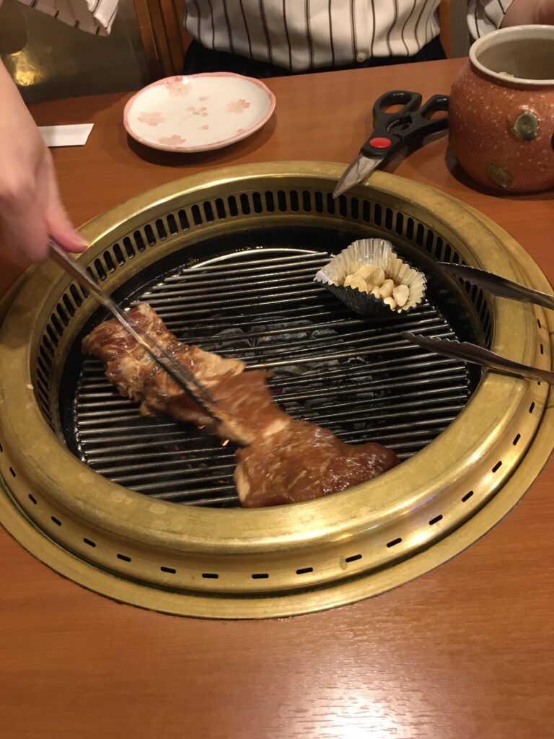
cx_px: 277
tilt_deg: -48.5
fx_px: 619
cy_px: 370
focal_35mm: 29
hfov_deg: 48.2
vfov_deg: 61.7
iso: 200
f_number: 2.2
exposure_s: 1/15
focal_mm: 4.15
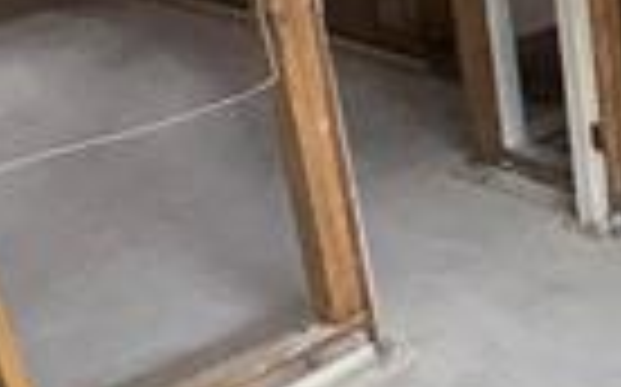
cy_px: 160
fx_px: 1167
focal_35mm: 69
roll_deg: -2.1
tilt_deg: -24.9
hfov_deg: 24.0
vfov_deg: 18.8
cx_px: 914
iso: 320
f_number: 2.2
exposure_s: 1/60
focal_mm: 2.22
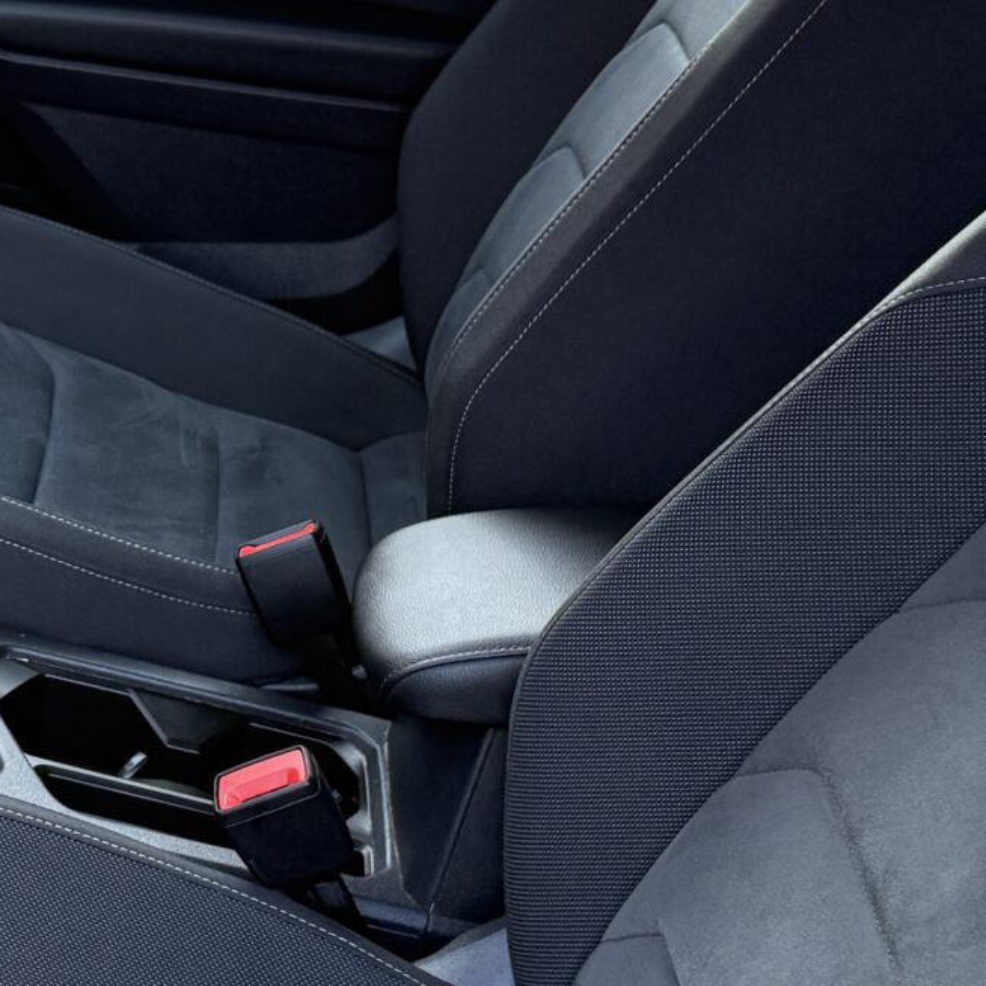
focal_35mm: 83
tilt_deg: -23.1
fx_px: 2675
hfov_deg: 20.2
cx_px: -9
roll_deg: -2.9
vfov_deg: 20.9
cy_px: 434
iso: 200
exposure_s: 1/104
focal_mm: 6.76
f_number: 1.78
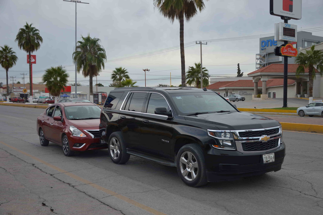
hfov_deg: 46.4
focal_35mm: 42
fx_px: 376
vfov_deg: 31.8
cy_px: 108
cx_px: 162
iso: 100
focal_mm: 28
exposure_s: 1/500
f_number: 4
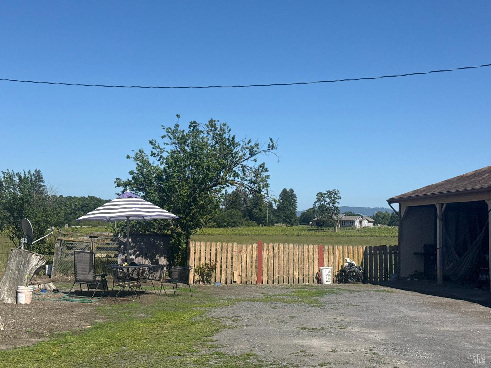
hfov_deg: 39.7
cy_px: 184
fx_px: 681
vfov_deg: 30.3
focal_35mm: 48
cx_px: 246
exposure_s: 1/8772
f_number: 1.78
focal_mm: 6.76
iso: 80
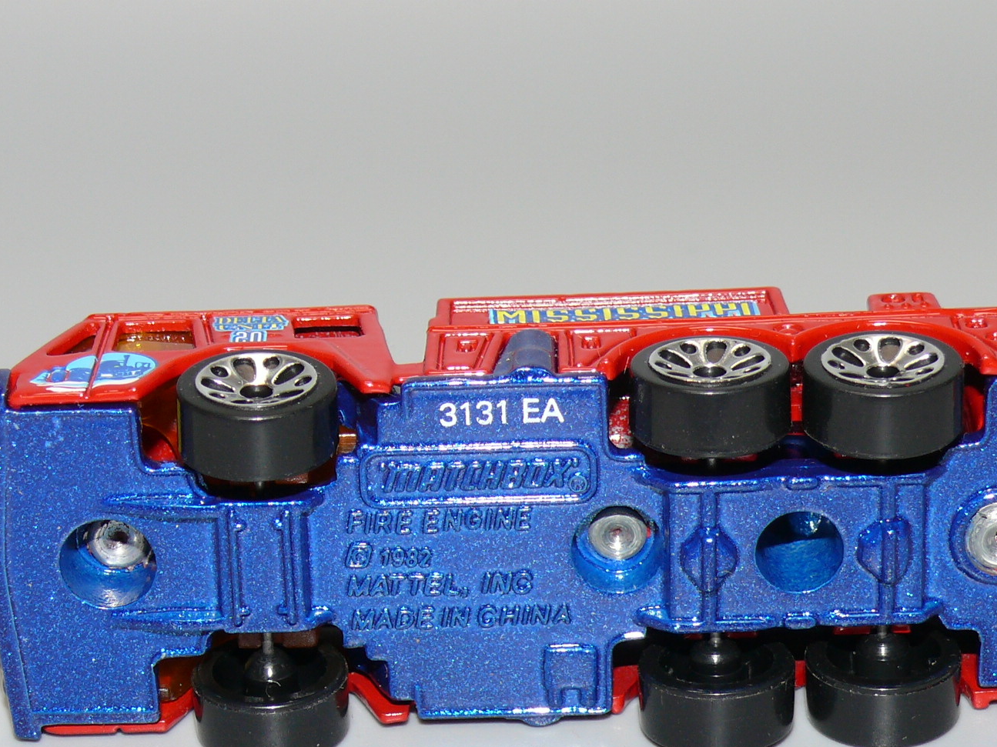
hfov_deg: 15.6
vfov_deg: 11.8
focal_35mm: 126
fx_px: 3629
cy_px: 455
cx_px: 527
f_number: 4
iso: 100
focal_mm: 13.4
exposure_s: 1/30
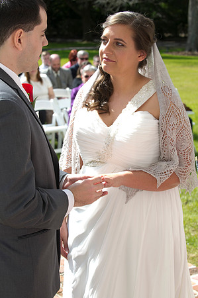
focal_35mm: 70
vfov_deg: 28.9
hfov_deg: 19.4
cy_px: 149
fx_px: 579
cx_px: 99
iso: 100
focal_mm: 70
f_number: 7.1
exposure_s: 1/100
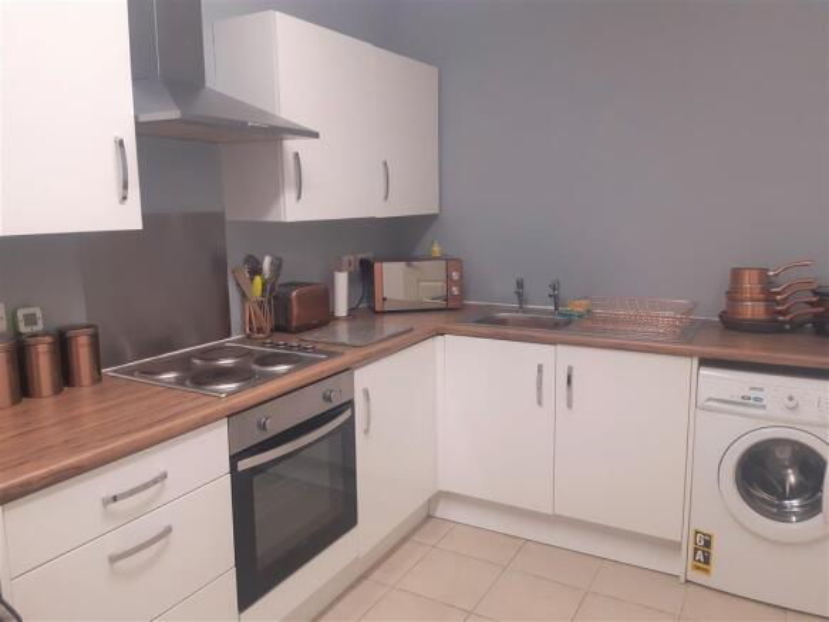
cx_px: 414
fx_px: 623
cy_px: 311
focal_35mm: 26
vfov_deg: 53.0
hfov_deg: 67.3
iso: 160
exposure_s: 1/50
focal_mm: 3.92
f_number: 1.7
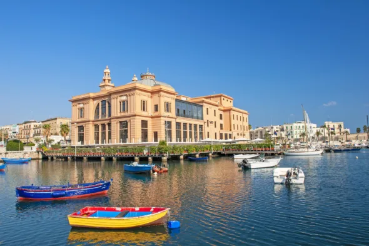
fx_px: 246
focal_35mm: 24
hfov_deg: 73.8
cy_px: 123
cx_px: 184
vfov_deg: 53.1
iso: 250
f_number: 8
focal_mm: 24
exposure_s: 1/250
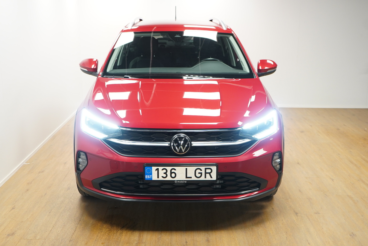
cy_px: 123
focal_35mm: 45
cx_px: 184
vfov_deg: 29.9
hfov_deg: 43.6
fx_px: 460
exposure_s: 1/40
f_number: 4
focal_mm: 30
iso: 1250
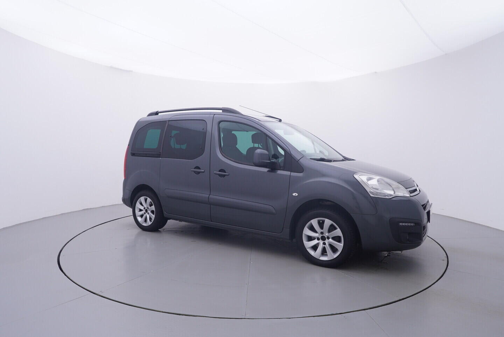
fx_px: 315
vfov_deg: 56.2
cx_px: 252
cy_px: 168
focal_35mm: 22
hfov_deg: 77.3
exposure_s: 1/80
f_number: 5
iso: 200
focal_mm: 15
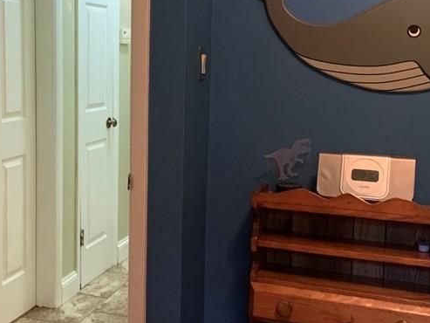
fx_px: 671
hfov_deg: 35.0
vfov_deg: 27.0
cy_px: 135
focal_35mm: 54
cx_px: 127
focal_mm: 4.25
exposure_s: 1/60
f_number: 1.8
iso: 400
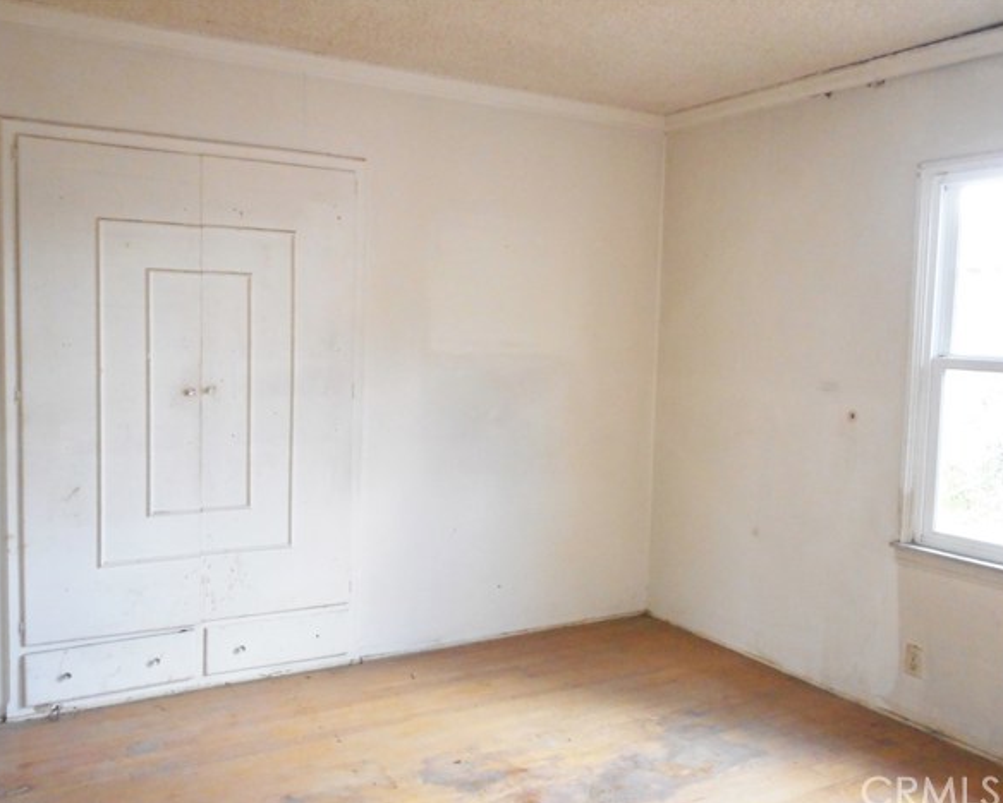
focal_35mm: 31
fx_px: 921
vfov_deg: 47.2
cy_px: 405
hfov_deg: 57.1
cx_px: 500
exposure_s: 1/30
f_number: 4
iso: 400
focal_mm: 5.2
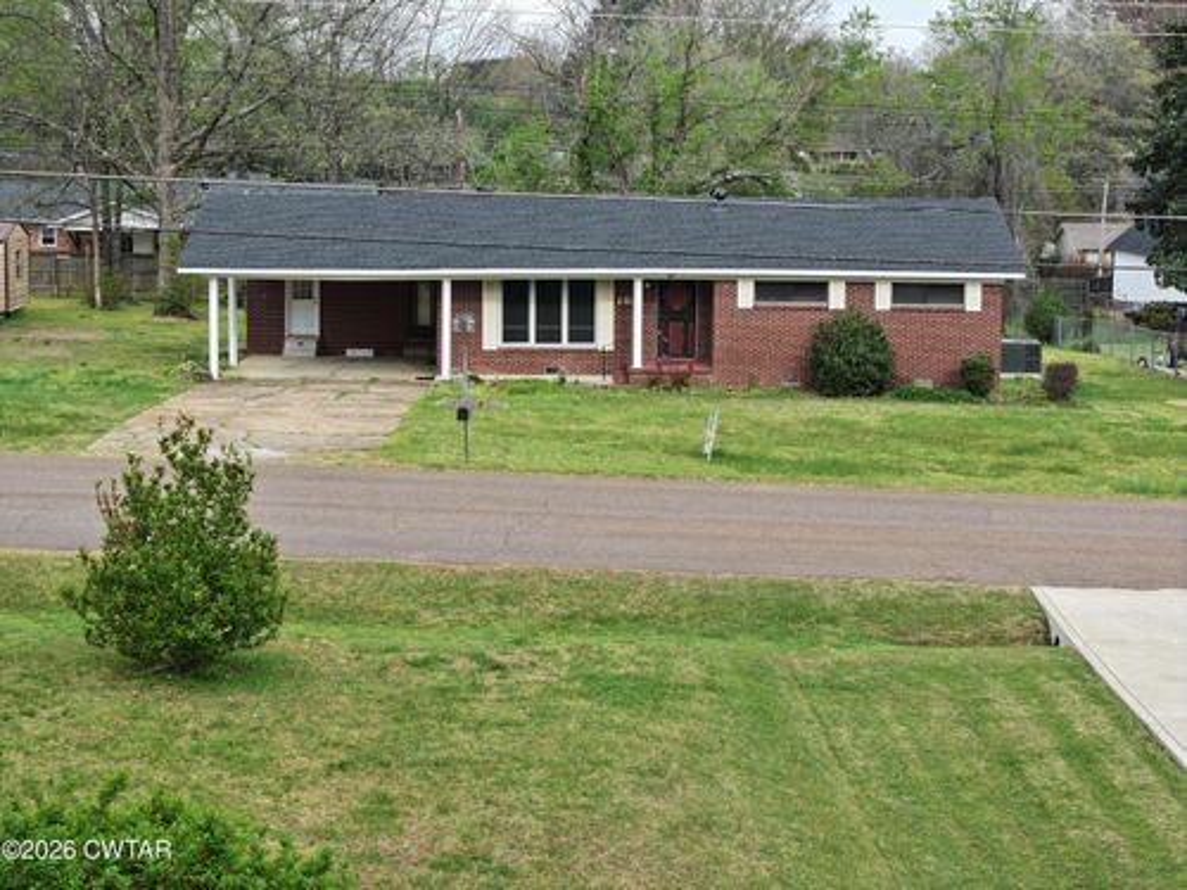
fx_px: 2400
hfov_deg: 27.8
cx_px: 594
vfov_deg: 21.0
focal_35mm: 70
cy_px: 445
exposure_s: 1/240
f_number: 2.8
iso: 100
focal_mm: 19.35
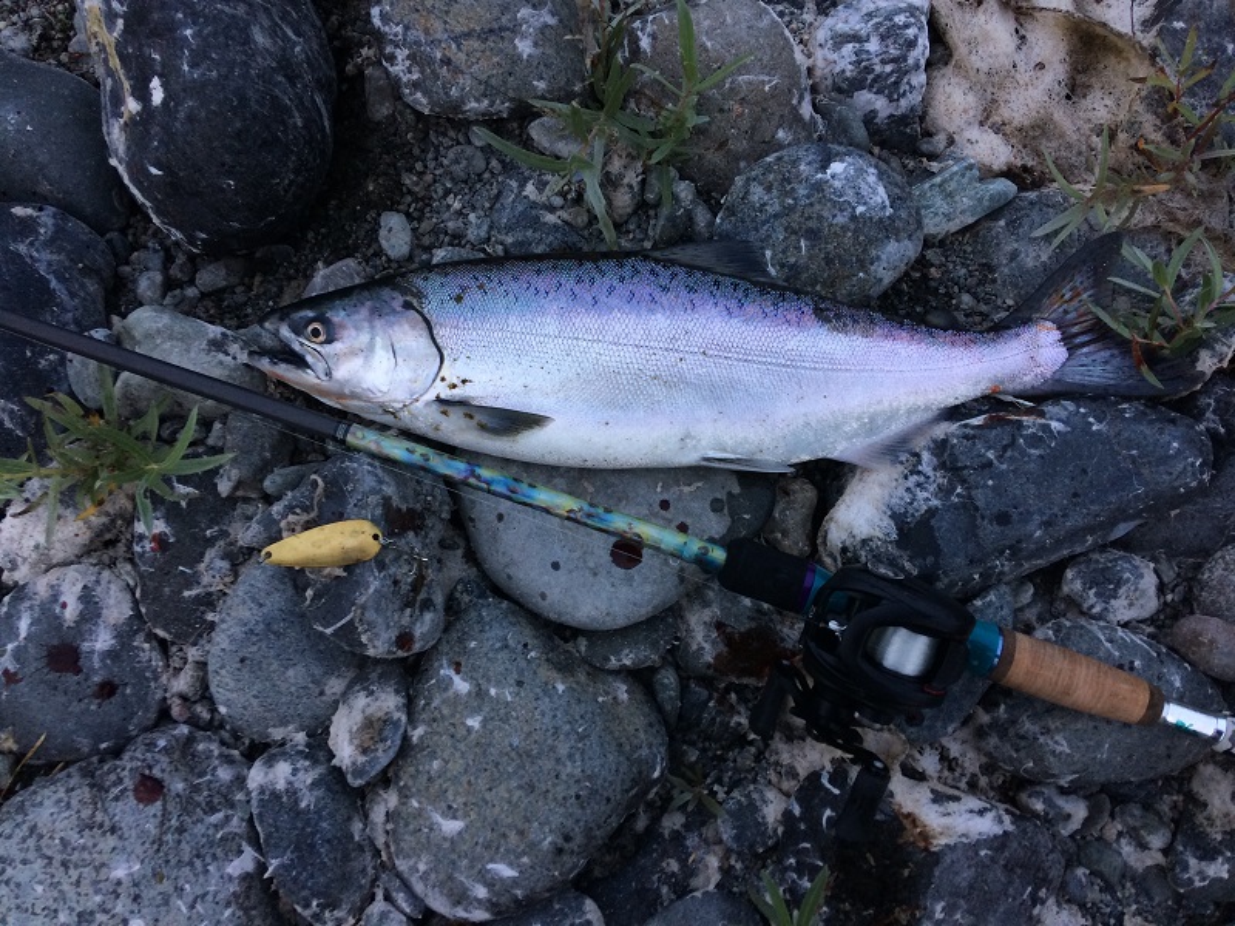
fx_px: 1035
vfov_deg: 48.2
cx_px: 618
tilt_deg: -81.8
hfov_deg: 61.7
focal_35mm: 29
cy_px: 463
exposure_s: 1/30
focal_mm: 4.15
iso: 64
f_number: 2.2
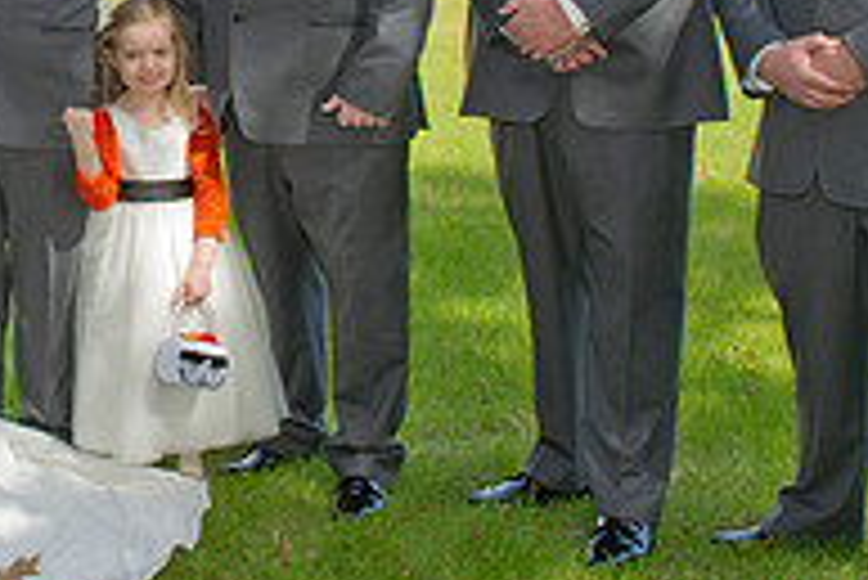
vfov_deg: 18.5
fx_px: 1737
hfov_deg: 25.9
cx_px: -94
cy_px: 4
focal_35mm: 72
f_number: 9
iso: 200
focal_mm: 24
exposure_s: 1/125
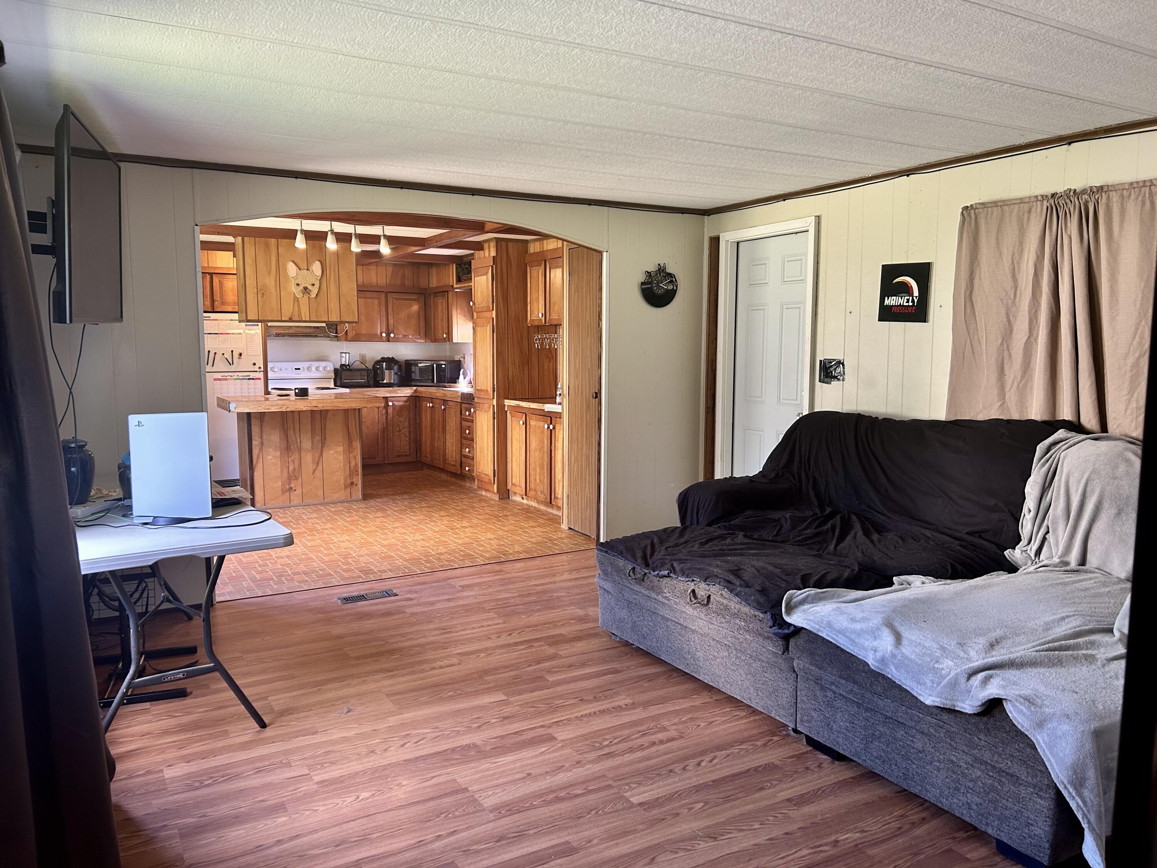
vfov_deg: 53.1
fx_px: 869
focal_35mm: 26
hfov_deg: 67.3
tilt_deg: -6.3
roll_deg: +0.3
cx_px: 578
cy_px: 434
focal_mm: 5.7
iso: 125
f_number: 1.5
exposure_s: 1/60
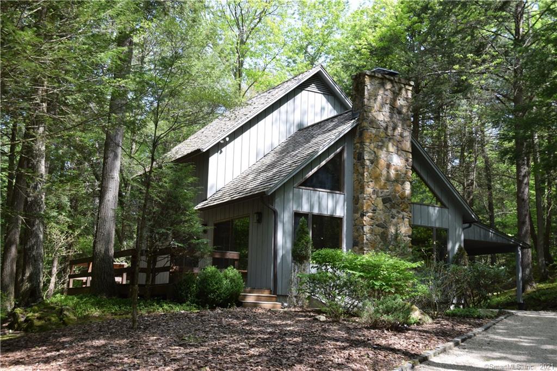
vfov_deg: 28.9
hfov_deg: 42.3
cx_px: 278
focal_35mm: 46
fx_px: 719
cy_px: 186
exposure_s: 1/250
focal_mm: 31
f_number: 8
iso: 400
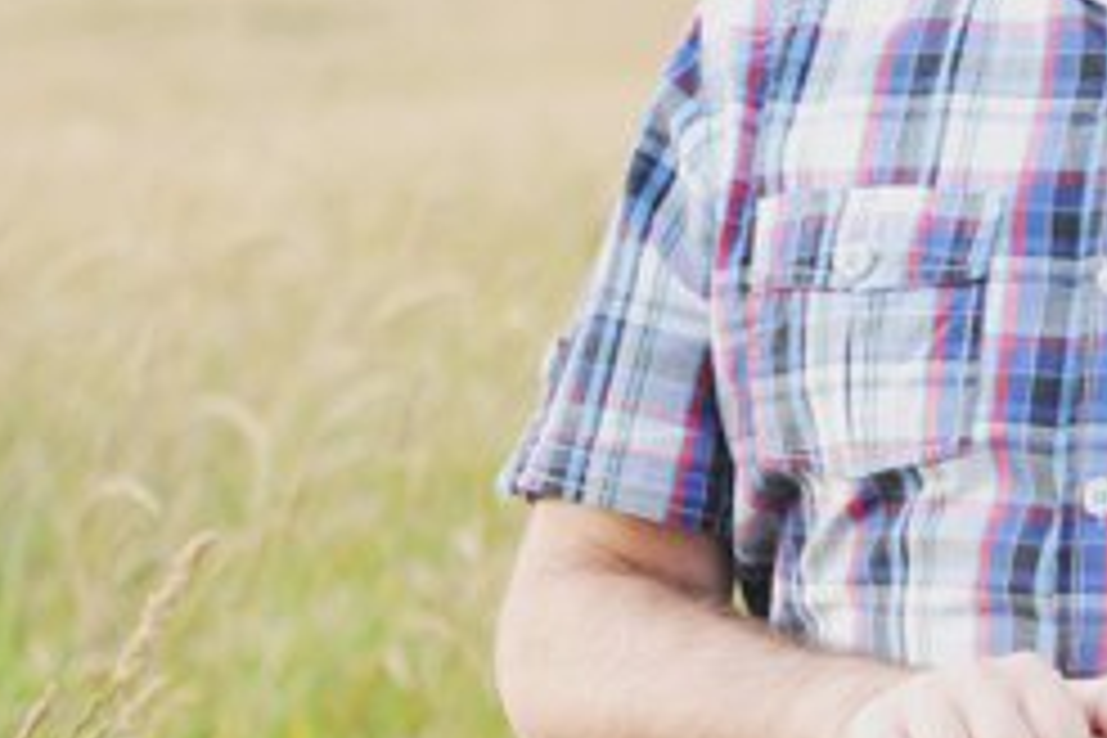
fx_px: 9993
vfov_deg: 4.2
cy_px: 153
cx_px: 1872
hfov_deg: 6.2
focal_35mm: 325
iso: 800
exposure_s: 1/500
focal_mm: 85
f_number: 4
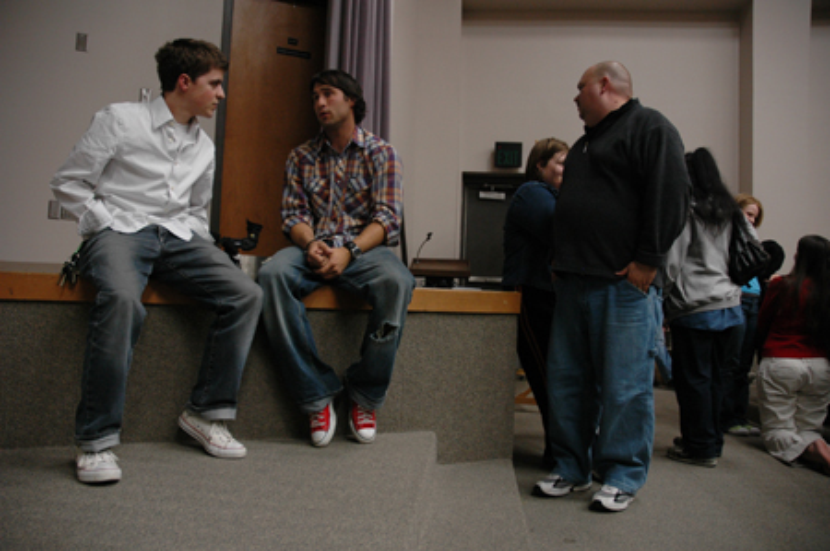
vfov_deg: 47.8
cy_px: 276
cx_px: 415
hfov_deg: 67.4
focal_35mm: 27
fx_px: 622
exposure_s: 1/15
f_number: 3.5
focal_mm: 18
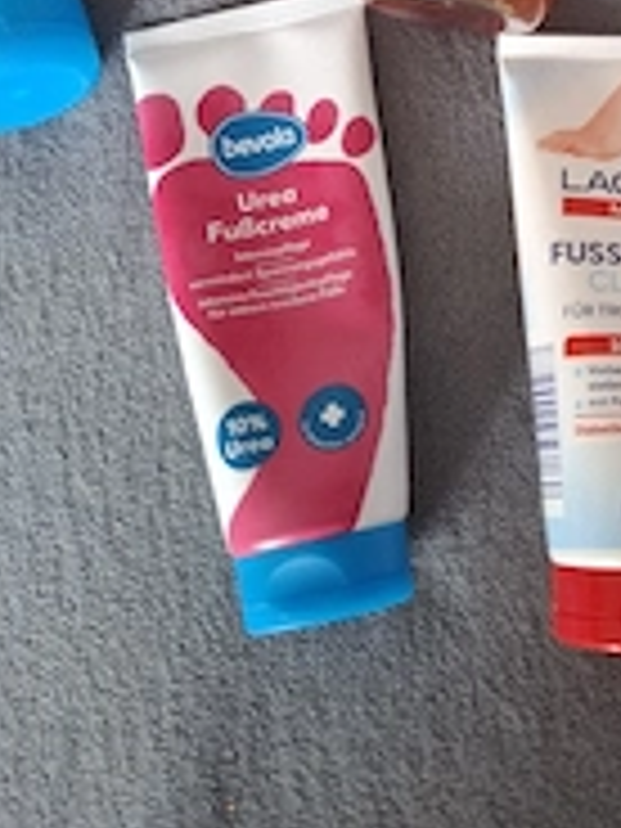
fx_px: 1196
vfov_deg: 35.0
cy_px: 18
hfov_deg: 28.2
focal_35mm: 50
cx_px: 531
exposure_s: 1/50
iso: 200
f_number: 1.8
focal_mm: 5.54
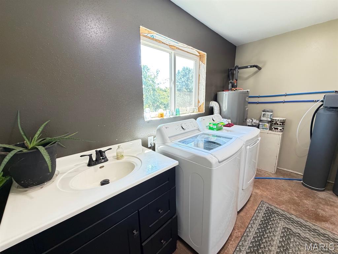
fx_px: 137
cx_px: 169
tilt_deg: -10.6
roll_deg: +0.8
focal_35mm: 14
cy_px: 127
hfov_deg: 102.1
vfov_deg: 85.7
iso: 320
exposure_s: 1/83
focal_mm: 2.22
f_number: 2.2
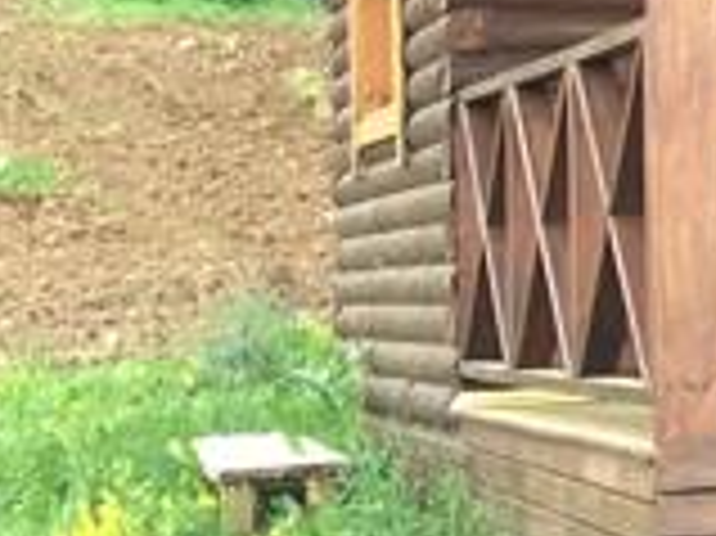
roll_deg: +0.9
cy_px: 54
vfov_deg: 10.1
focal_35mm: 146
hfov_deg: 11.9
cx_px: 1495
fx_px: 3018
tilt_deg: +4.4
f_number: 2.2
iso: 40
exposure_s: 1/33
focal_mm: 4.15
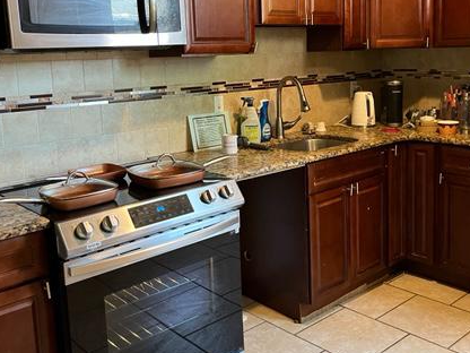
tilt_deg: -9.4
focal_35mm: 40
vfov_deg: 35.8
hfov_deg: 46.7
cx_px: 267
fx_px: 543
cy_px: 132
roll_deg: +2.9
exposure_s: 1/60
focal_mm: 5.1
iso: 400
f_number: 1.6
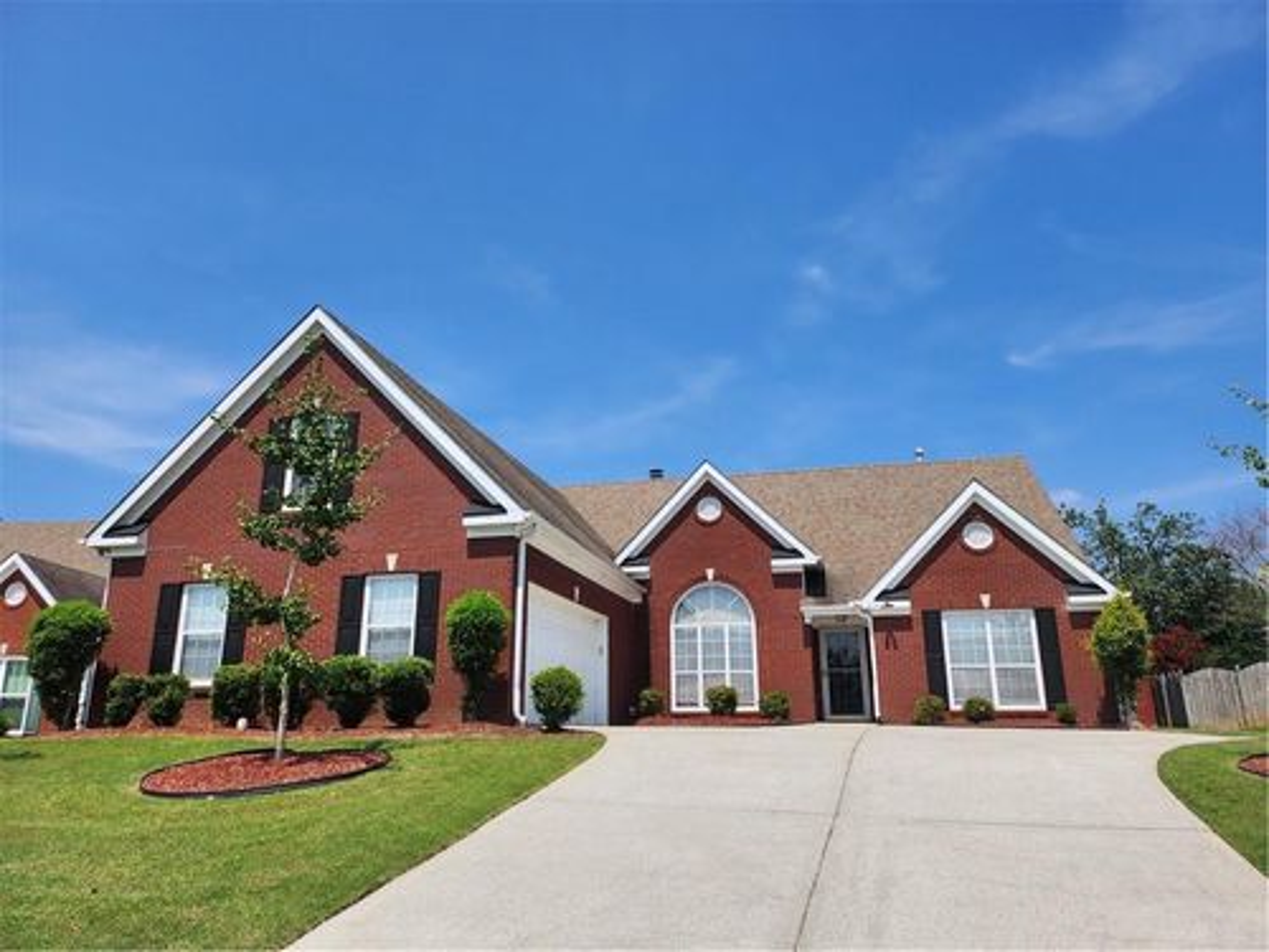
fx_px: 880
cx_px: 634
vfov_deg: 56.8
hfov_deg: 71.6
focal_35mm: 24
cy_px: 476
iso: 50
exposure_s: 1/4222
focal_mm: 5
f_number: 1.8
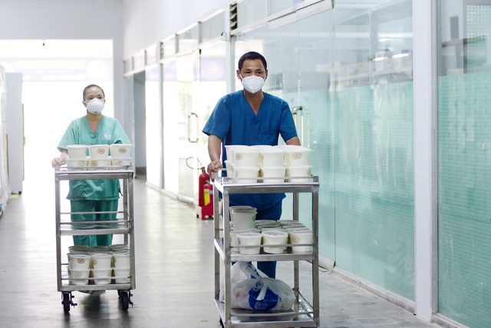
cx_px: 246
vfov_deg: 15.9
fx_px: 1173
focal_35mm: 86
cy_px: 164
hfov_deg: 23.6
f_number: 4
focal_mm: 86
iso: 1000
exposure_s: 1/125
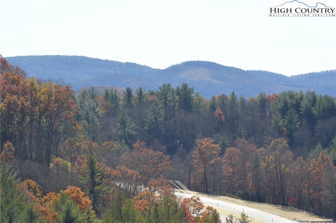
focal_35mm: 180
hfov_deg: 11.4
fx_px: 1678
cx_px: 168
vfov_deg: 7.6
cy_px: 112
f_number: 10
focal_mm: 120
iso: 100
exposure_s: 1/200
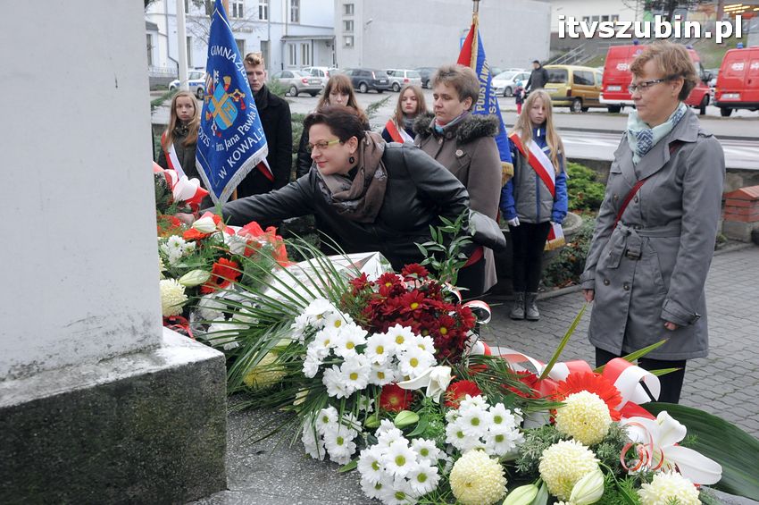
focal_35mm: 39
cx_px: 380
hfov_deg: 49.6
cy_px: 252
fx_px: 821
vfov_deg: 34.1
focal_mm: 26
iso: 1600
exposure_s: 1/250
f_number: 8
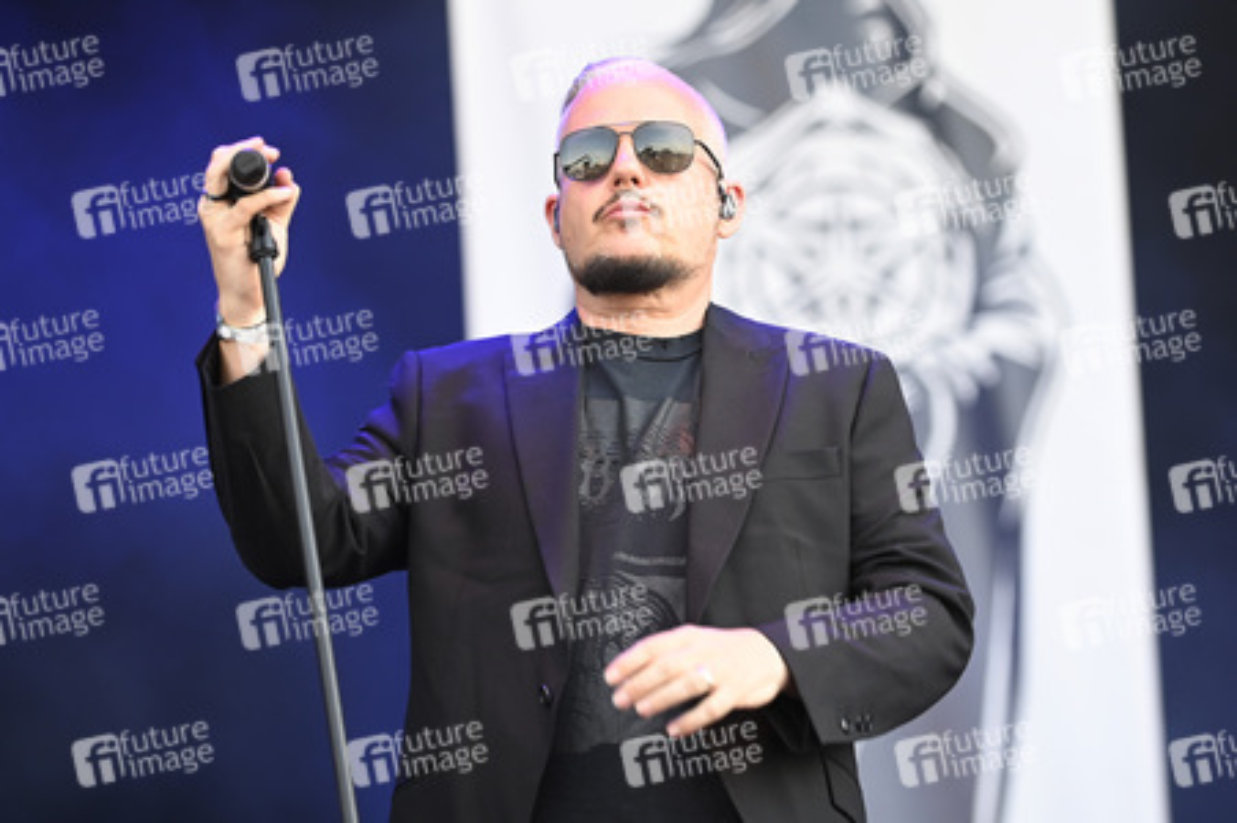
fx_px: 4120
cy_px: 412
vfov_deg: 11.4
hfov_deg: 17.1
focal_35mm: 120
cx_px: 618
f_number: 2.8
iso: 320
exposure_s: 1/400
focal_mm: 120
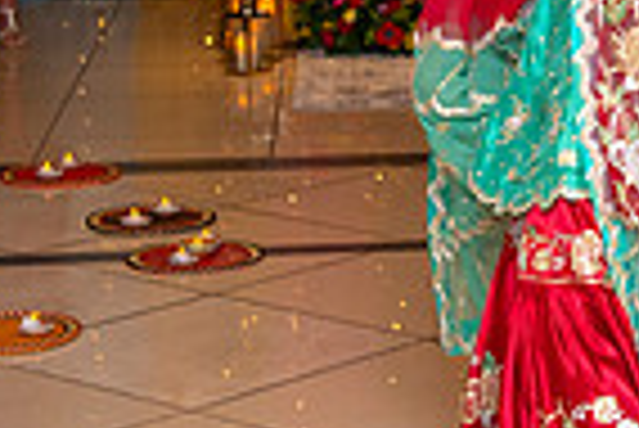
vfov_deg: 8.5
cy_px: 23
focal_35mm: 161
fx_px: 2861
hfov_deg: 12.5
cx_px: 709
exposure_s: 1/160
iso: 400
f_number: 2.8
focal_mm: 34
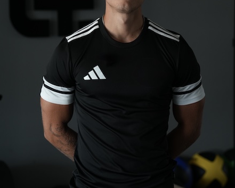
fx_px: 639
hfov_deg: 20.8
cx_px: 125
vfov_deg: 16.7
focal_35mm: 92
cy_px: 47
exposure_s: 1/125
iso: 800
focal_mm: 57.5
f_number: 2.8
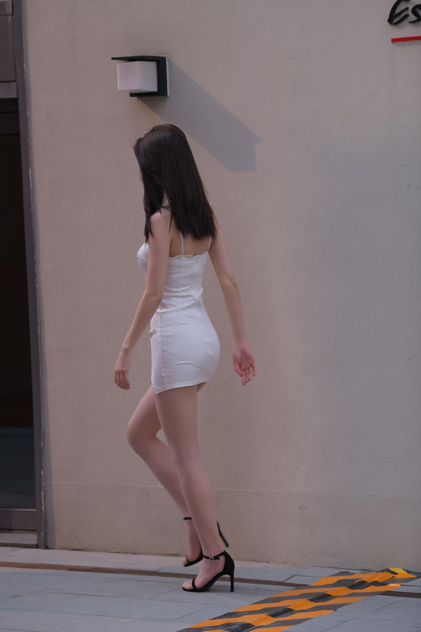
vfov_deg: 17.1
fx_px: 2105
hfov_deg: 11.4
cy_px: 316
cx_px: 210
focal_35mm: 120
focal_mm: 120
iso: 64
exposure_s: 1/320
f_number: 3.5
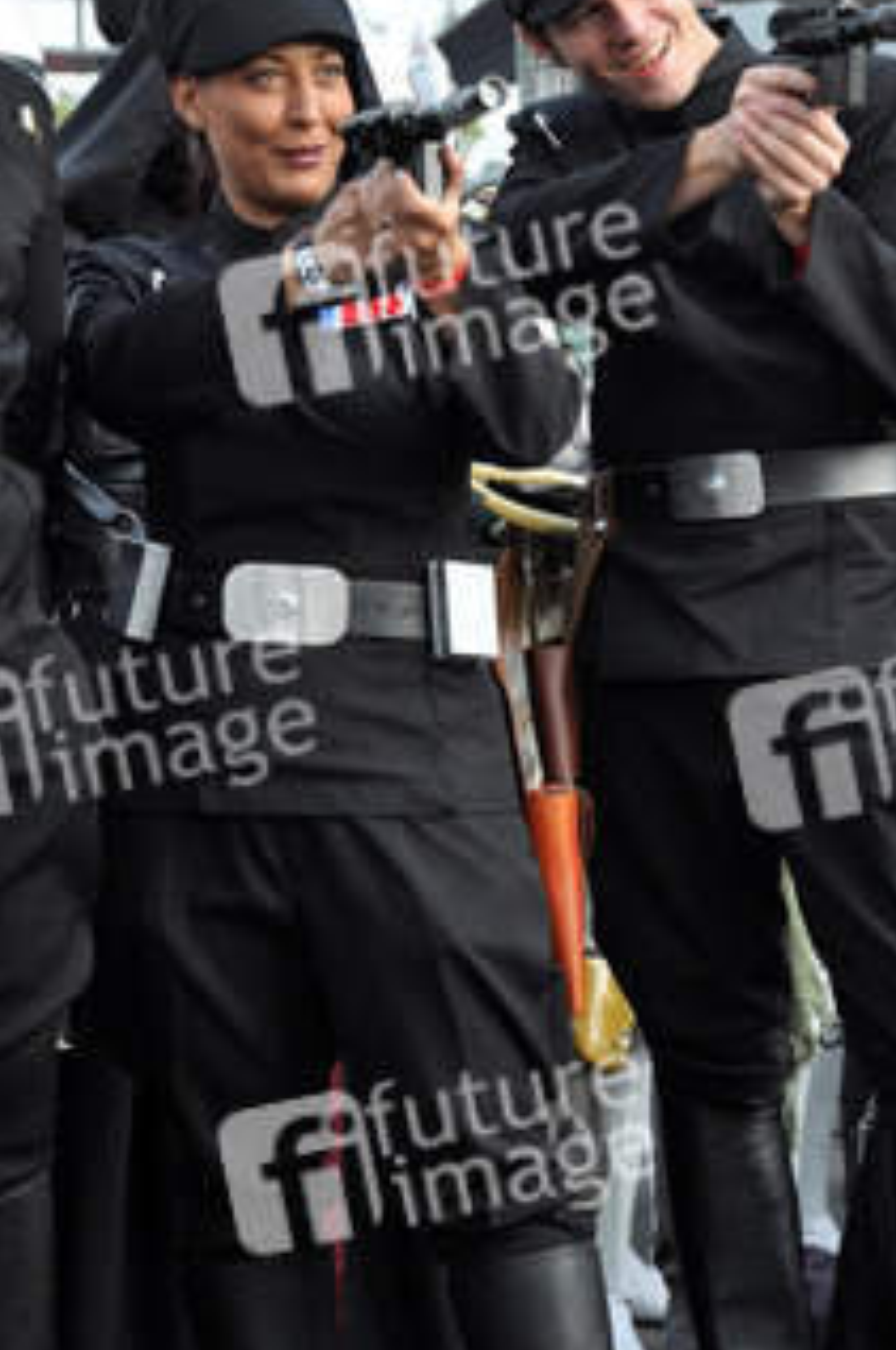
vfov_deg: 14.5
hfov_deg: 9.7
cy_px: 518
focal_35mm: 142
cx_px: 561
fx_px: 5304
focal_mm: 75
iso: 400
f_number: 5.3
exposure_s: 1/320
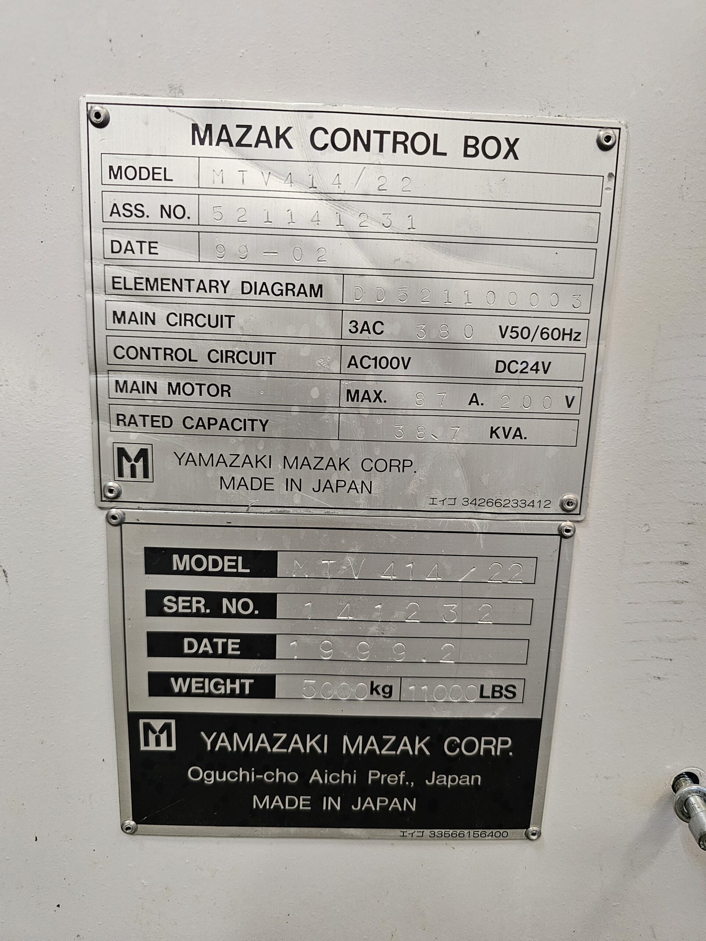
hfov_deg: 58.9
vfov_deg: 73.9
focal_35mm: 23
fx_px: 625
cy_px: 470
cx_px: 353
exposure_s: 1/53
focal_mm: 6.3
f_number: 1.7
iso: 640
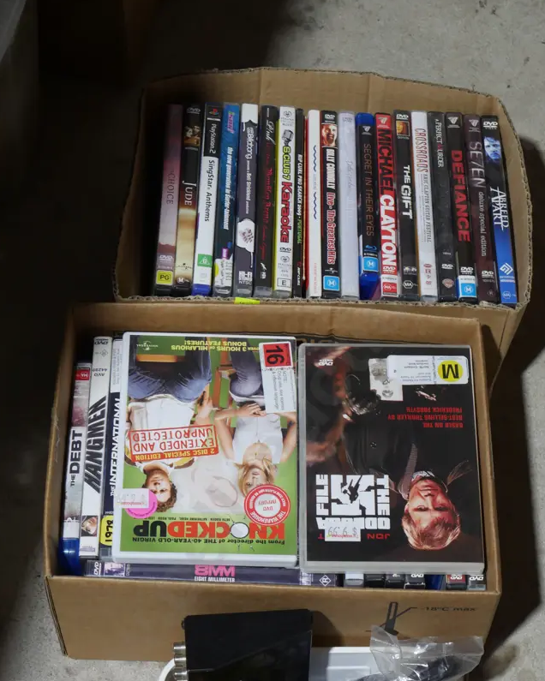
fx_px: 1673
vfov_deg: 23.0
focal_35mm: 83
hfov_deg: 18.5
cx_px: 308
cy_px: 414
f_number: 5.4
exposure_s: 1/80
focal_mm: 33
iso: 640
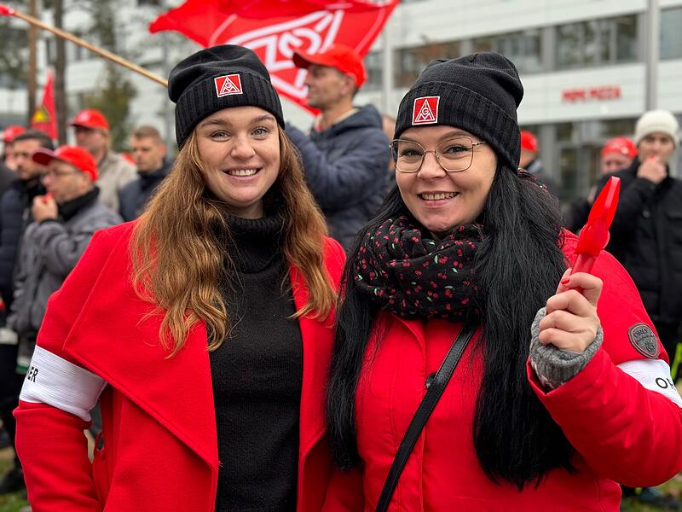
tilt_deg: -4.4
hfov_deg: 39.7
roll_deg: +0.7
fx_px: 946
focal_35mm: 48
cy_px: 256
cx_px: 341
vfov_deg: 30.3
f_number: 1.78
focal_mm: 6.76
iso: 50
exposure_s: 1/161
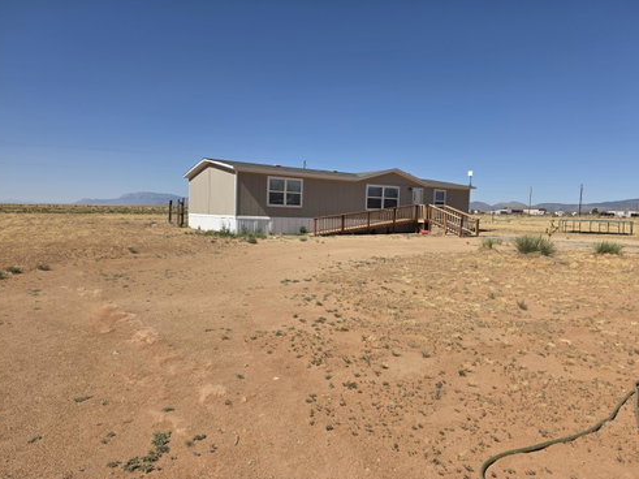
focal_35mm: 24
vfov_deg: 56.8
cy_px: 238
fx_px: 443
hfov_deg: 71.6
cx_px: 318
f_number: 1.7
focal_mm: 6.25
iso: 64
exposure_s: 1/7944
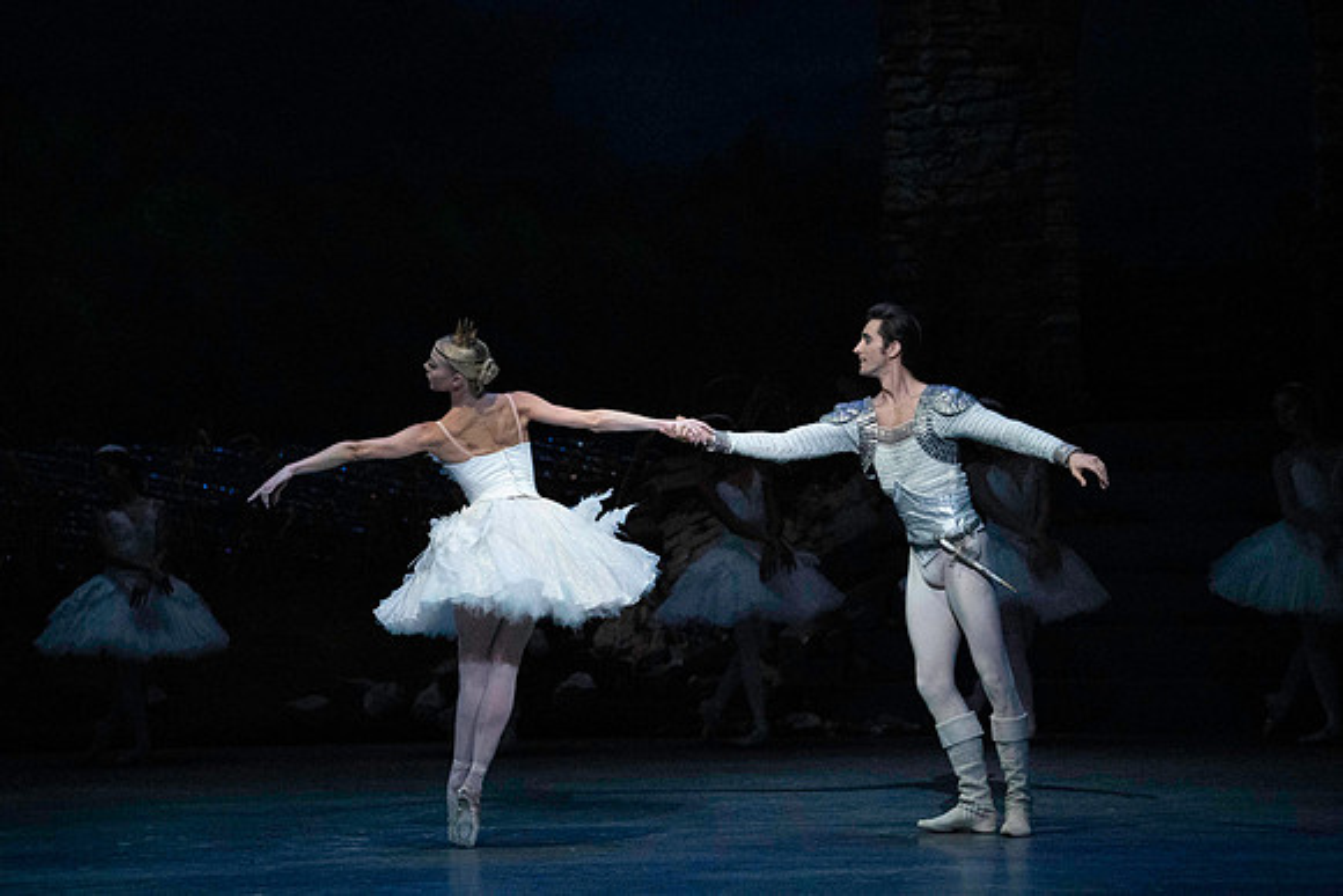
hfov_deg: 10.3
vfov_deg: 6.9
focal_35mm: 200
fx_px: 7463
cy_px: 448
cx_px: 672
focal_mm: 200
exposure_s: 1/400
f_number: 5
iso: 25600
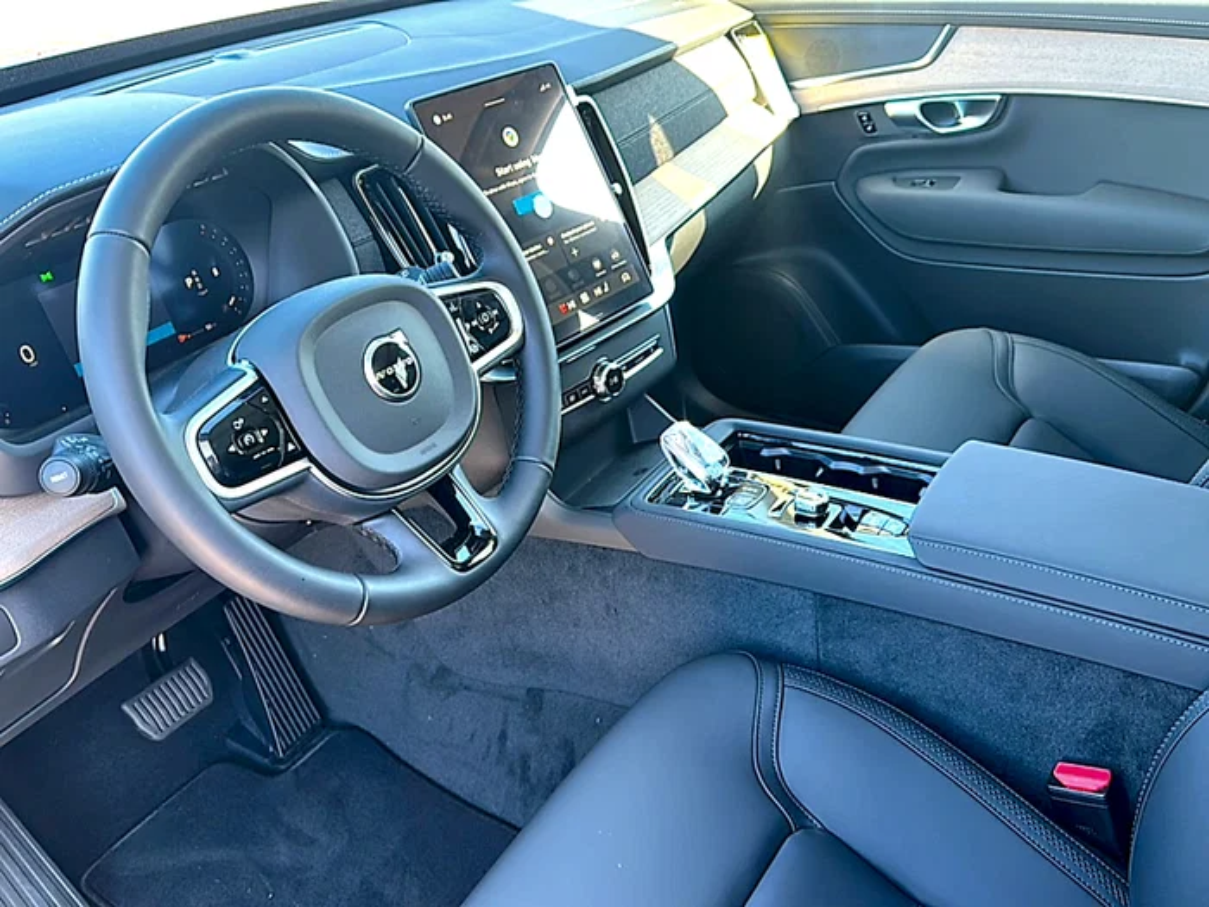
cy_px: 454
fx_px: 873
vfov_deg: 54.9
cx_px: 604
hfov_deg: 69.4
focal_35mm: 25
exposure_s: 1/77
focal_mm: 6.86
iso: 100
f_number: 1.78
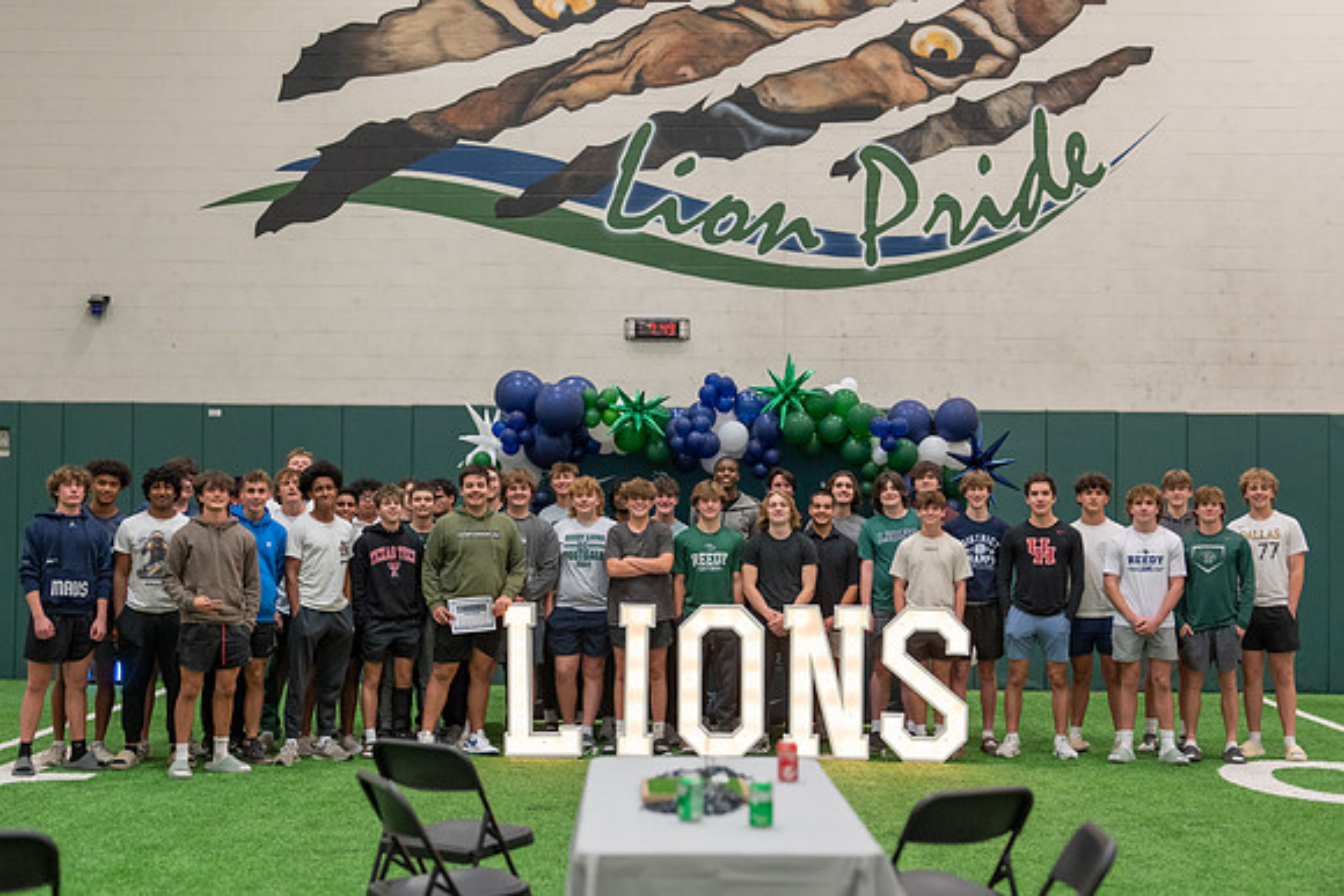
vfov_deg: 25.0
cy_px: 485
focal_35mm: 54
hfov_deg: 36.8
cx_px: 683
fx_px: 2022
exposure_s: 1/320
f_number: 1.4
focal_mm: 50
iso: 1600
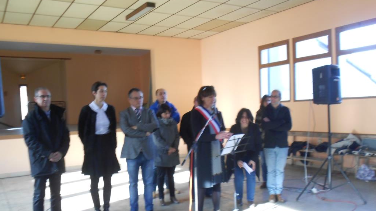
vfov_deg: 33.5
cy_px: 136
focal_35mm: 35
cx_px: 188
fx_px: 349
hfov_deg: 56.6
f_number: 3.6
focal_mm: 5.8
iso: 160
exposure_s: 1/30
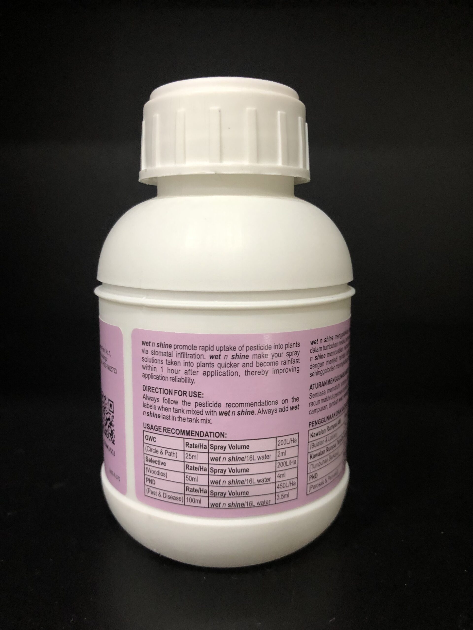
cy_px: 315
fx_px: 510
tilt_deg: -8.4
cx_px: 236
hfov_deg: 49.7
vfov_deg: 63.4
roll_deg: -0.5
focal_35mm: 28
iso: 64
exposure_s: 1/15
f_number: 1.8
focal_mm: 4
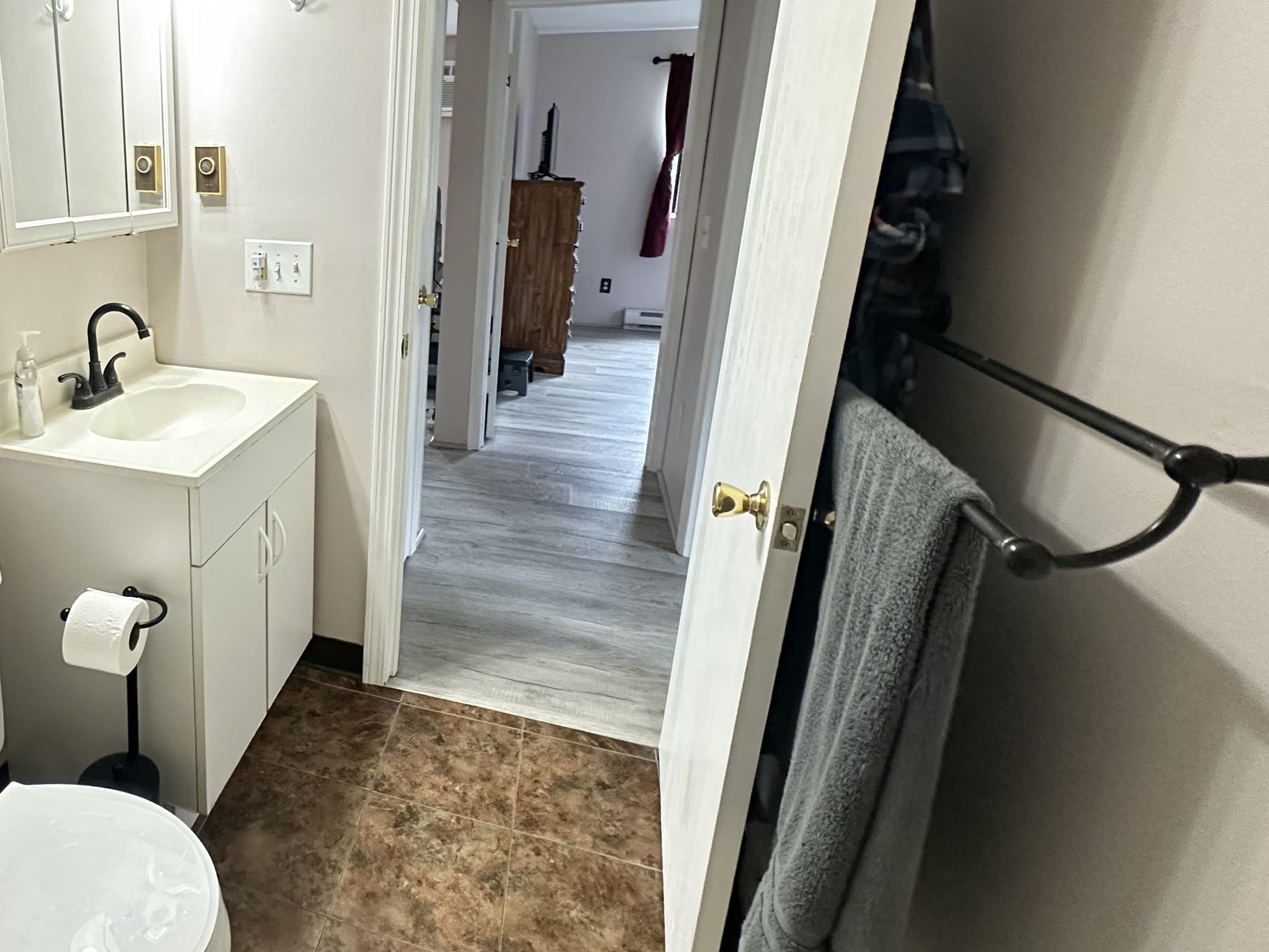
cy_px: 366
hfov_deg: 73.6
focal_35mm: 21
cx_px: 321
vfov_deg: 62.7
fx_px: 770
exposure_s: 1/60
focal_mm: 2.22
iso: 800
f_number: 2.2
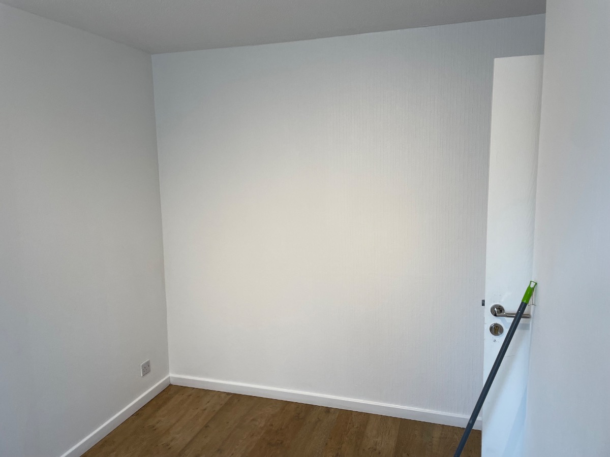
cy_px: 228
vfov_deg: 53.1
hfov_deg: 67.3
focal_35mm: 26
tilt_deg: -7.7
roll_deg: +1.7
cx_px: 305
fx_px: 458
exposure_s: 1/100
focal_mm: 4.2
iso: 64
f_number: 1.6
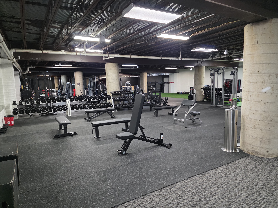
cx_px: 139
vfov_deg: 58.9
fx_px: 185
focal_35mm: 23
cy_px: 104
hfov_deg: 73.9
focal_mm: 6.3
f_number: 1.7
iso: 1000
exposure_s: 1/120
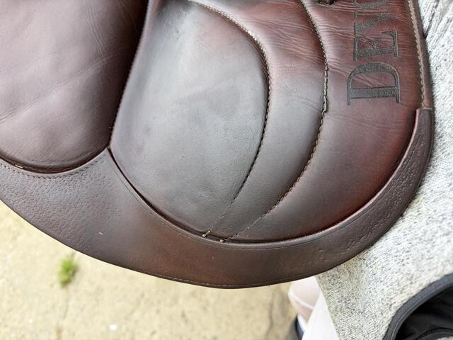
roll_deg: -2.6
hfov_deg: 67.3
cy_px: 170
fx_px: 340
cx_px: 226
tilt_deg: -42.2
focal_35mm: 26
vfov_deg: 53.1
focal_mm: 5.96
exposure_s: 1/174
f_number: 1.6
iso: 40
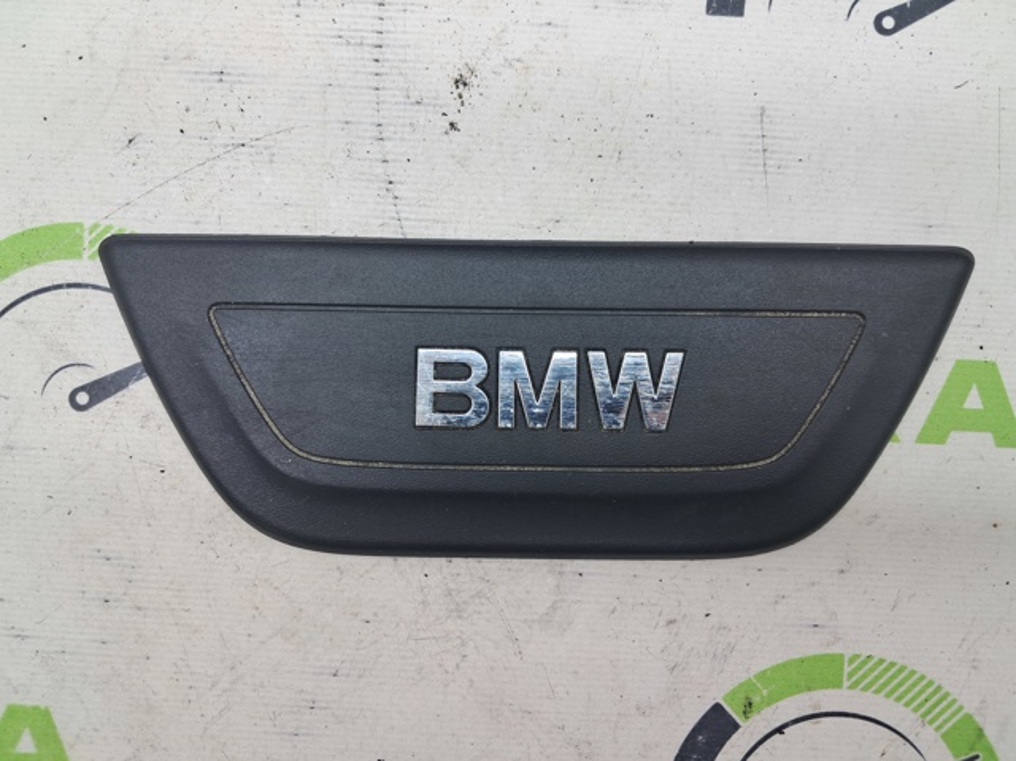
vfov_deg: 51.3
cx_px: 508
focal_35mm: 27
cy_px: 380
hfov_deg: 65.4
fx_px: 792
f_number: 1.8
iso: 50
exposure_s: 1/50
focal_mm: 4
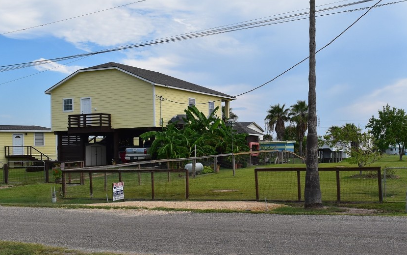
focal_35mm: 49
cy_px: 145
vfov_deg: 26.5
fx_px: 540
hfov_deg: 40.9
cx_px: 260
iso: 400
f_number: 11
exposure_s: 1/500
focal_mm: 23
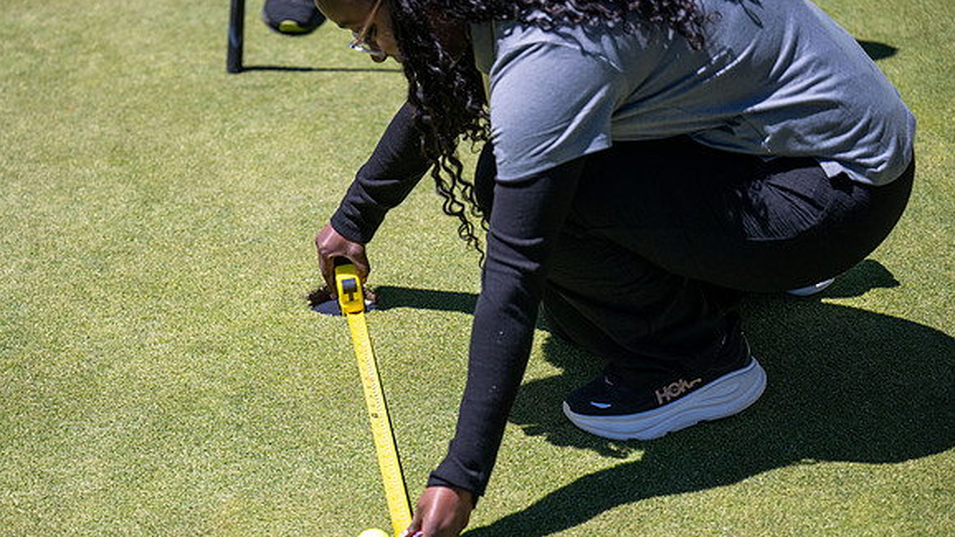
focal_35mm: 86
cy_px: 345
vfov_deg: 14.0
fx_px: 2178
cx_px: 397
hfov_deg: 24.7
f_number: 2.8
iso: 250
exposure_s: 1/3200
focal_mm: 70
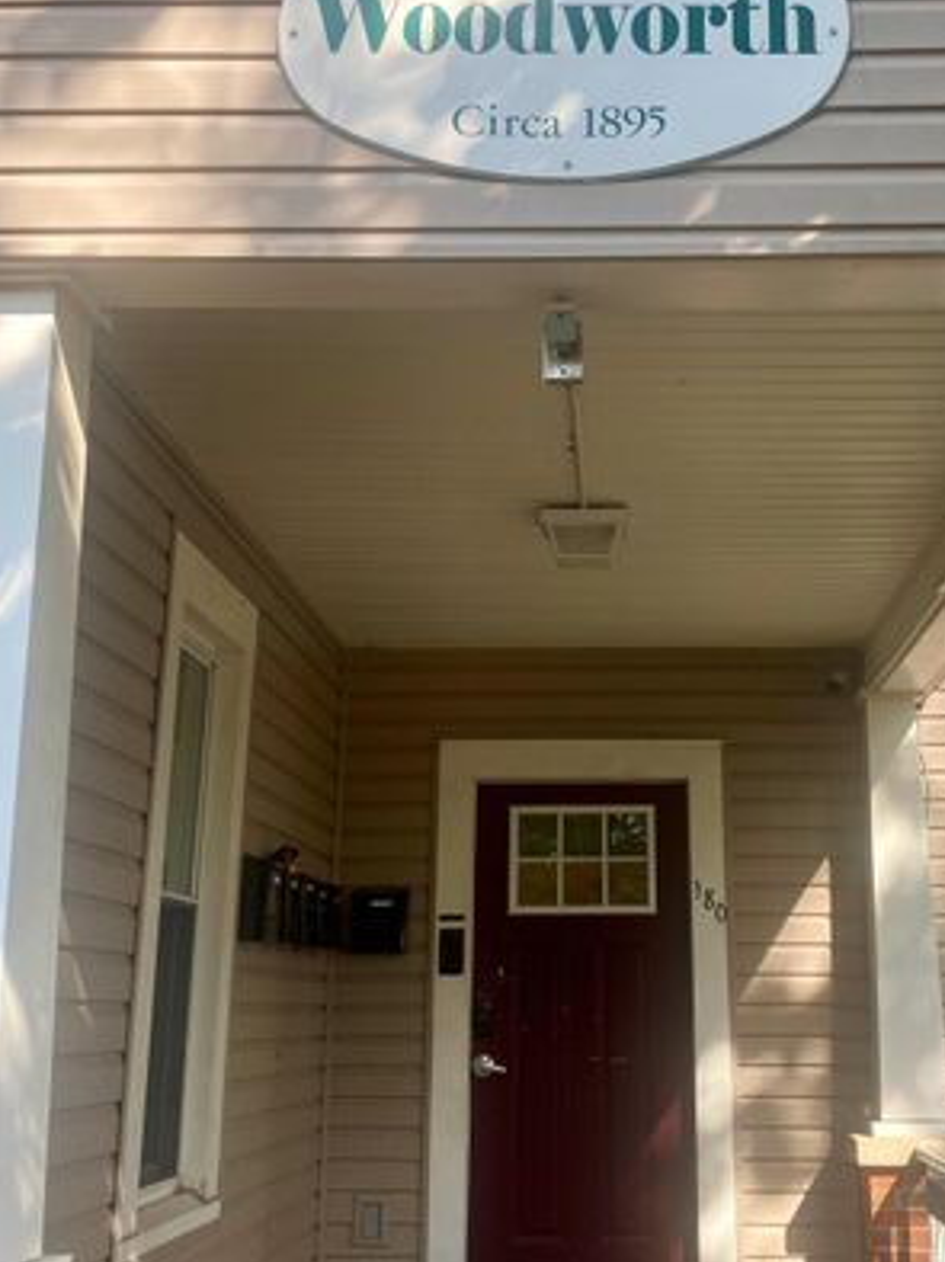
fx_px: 1603
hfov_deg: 32.7
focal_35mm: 44
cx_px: 589
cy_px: 511
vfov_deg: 42.8
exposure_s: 1/588
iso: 32
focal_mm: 4.25
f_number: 1.8
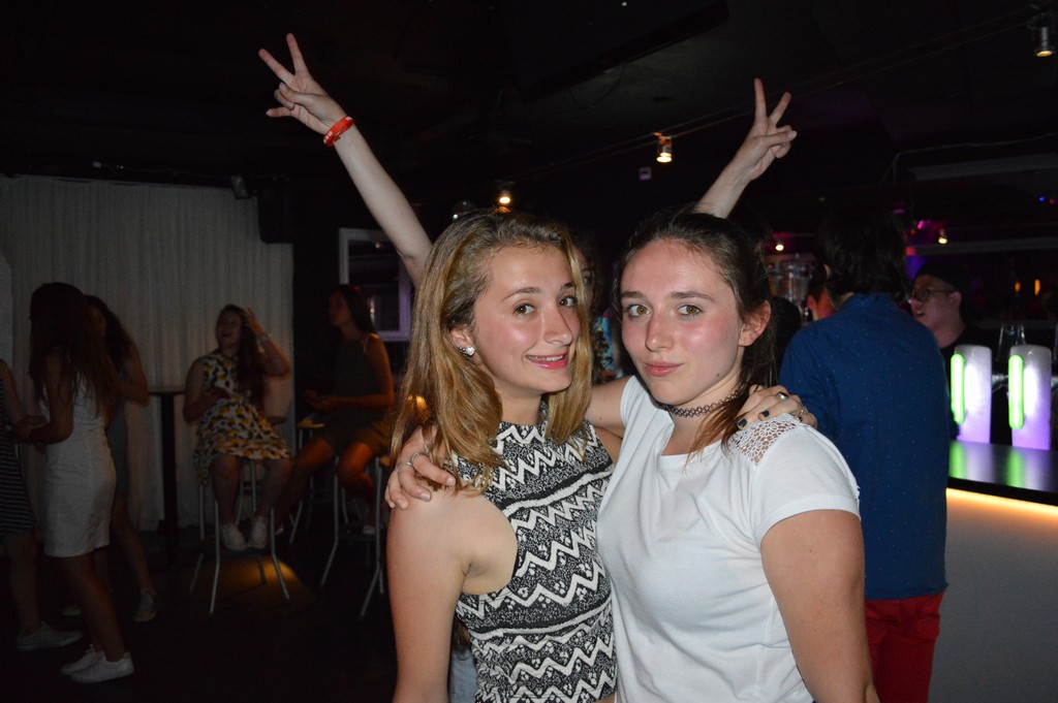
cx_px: 529
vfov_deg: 47.9
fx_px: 793
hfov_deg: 67.4
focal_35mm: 27
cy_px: 352
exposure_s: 1/60
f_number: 3.5
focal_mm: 18
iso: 3200
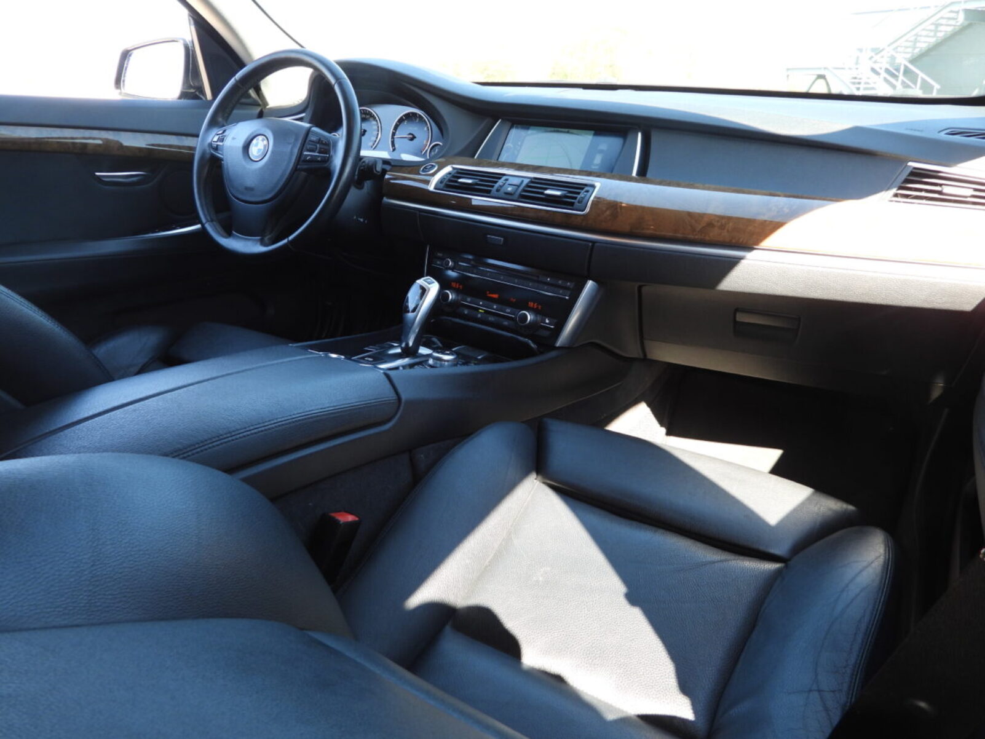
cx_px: 492
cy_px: 370
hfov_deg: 71.6
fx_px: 683
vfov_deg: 56.8
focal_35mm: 24
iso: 100
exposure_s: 1/80
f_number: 2.8
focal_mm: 4.3
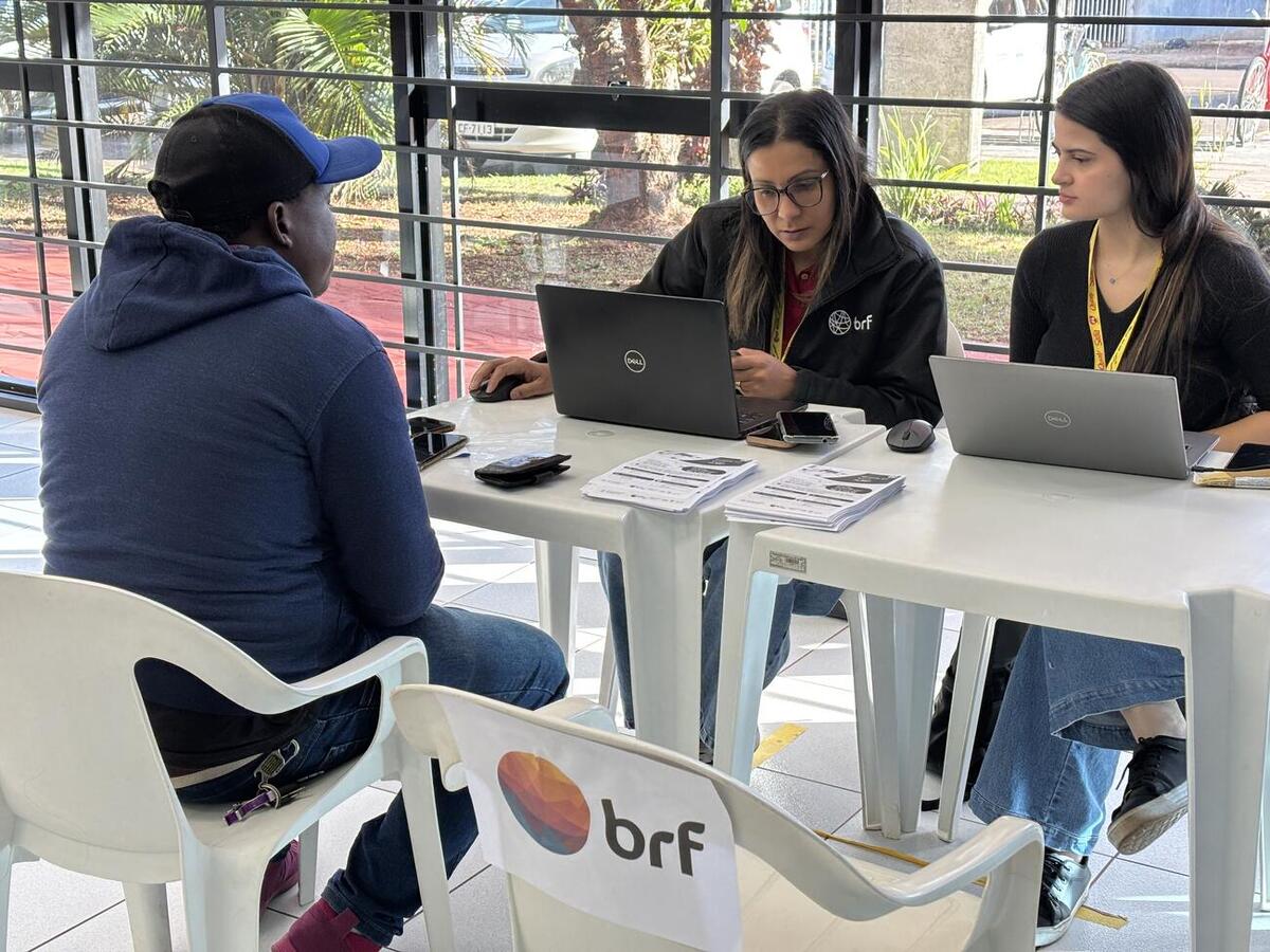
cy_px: 476
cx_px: 635
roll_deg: +0.1
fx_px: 1908
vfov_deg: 28.0
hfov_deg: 36.8
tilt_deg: -16.4
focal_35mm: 52
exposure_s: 1/60
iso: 50
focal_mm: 5.96
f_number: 1.6
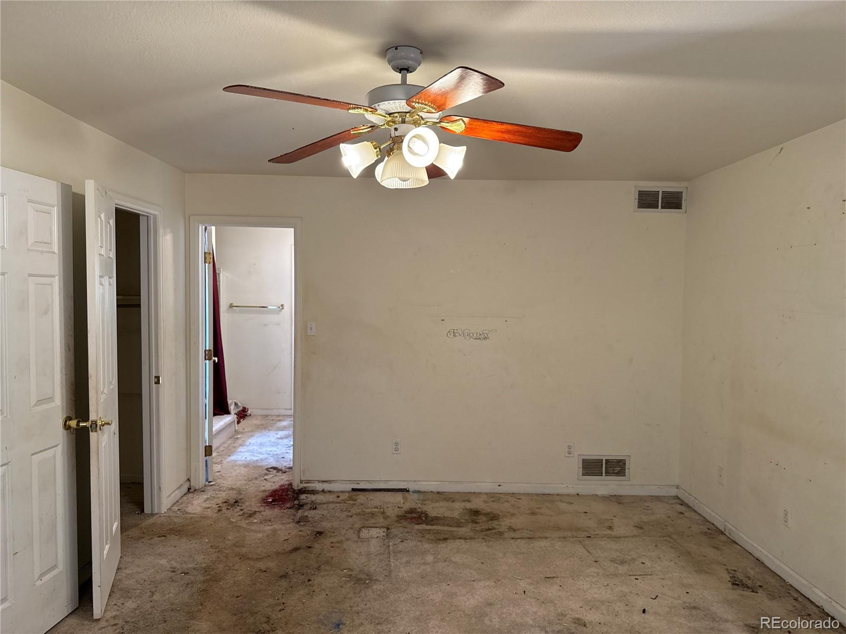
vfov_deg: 56.8
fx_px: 587
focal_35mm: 24
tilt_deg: -1.9
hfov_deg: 71.6
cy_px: 317
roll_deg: -2.7
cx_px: 423
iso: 200
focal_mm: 6.76
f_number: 1.78
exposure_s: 1/60
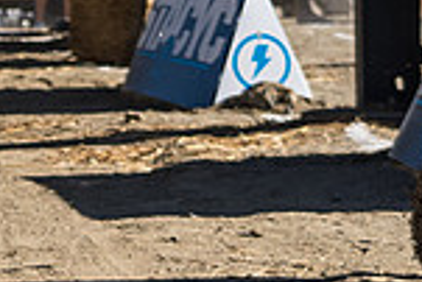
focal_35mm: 257
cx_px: -361
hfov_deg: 7.7
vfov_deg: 5.4
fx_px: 3015
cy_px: 85
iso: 200
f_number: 4
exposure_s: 1/2000
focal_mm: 45
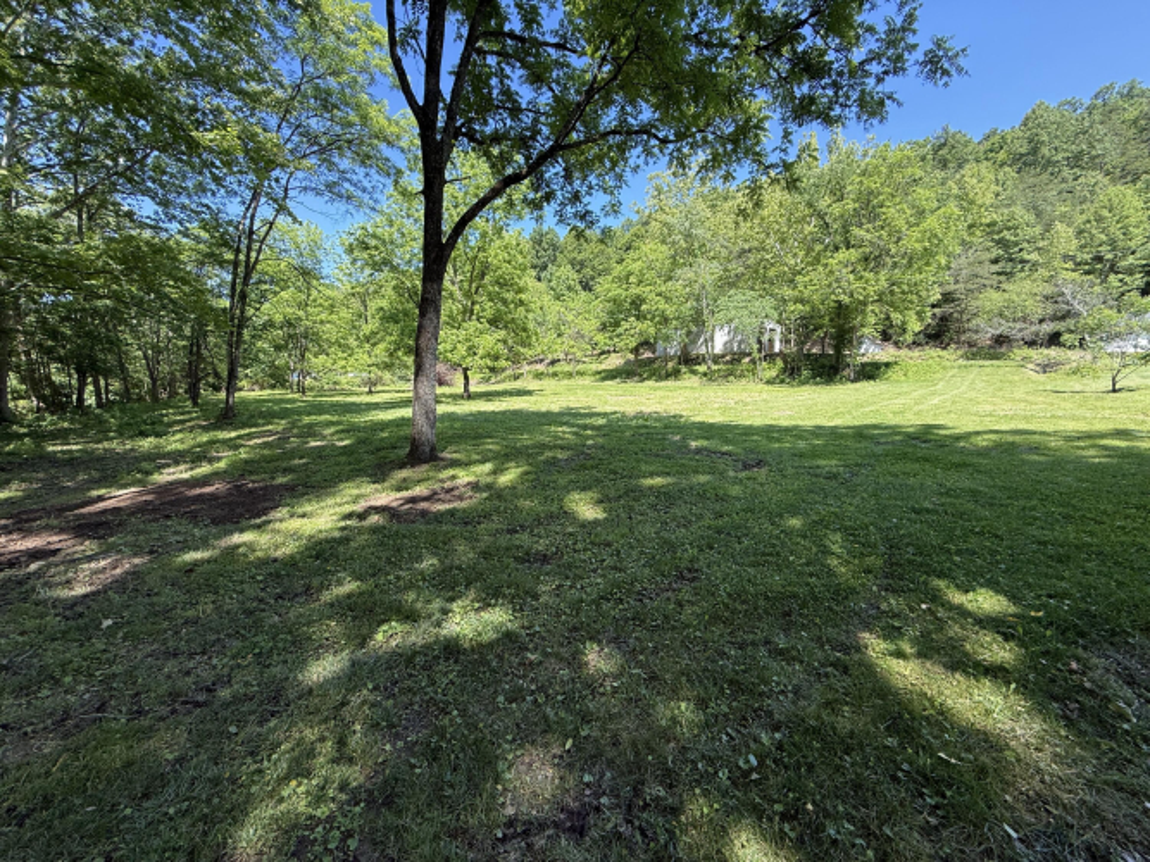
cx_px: 575
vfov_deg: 85.7
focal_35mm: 14
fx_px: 465
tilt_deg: -4.1
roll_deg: -0.9
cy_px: 431
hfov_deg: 102.1
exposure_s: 1/319
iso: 50
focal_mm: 2.22
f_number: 2.2
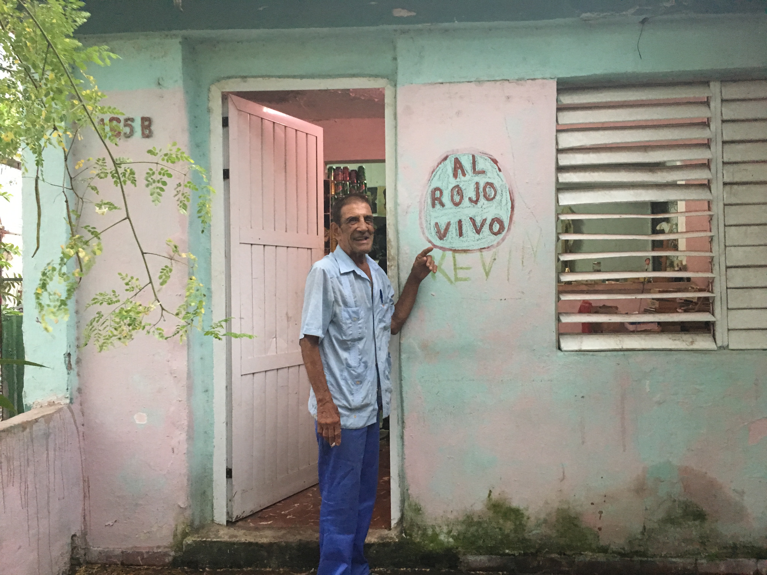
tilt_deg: +0.6
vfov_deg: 48.2
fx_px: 643
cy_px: 288
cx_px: 384
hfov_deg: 61.7
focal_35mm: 29
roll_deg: +1.1
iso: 200
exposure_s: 1/15
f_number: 2.2
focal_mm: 4.15
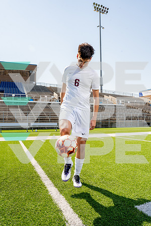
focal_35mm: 27
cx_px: 76
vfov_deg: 67.4
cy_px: 113
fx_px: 170
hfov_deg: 47.9
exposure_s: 1/250
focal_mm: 27
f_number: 11
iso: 320
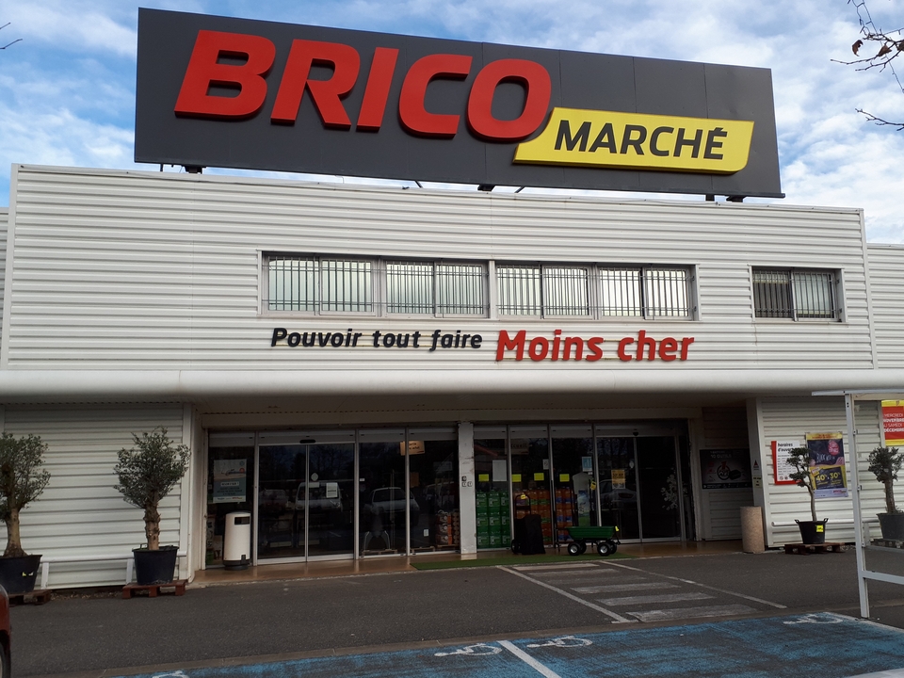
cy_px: 339
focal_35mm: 27
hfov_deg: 65.3
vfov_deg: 51.4
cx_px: 452
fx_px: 705
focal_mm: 3.6
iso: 40
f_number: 1.9
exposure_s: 1/596
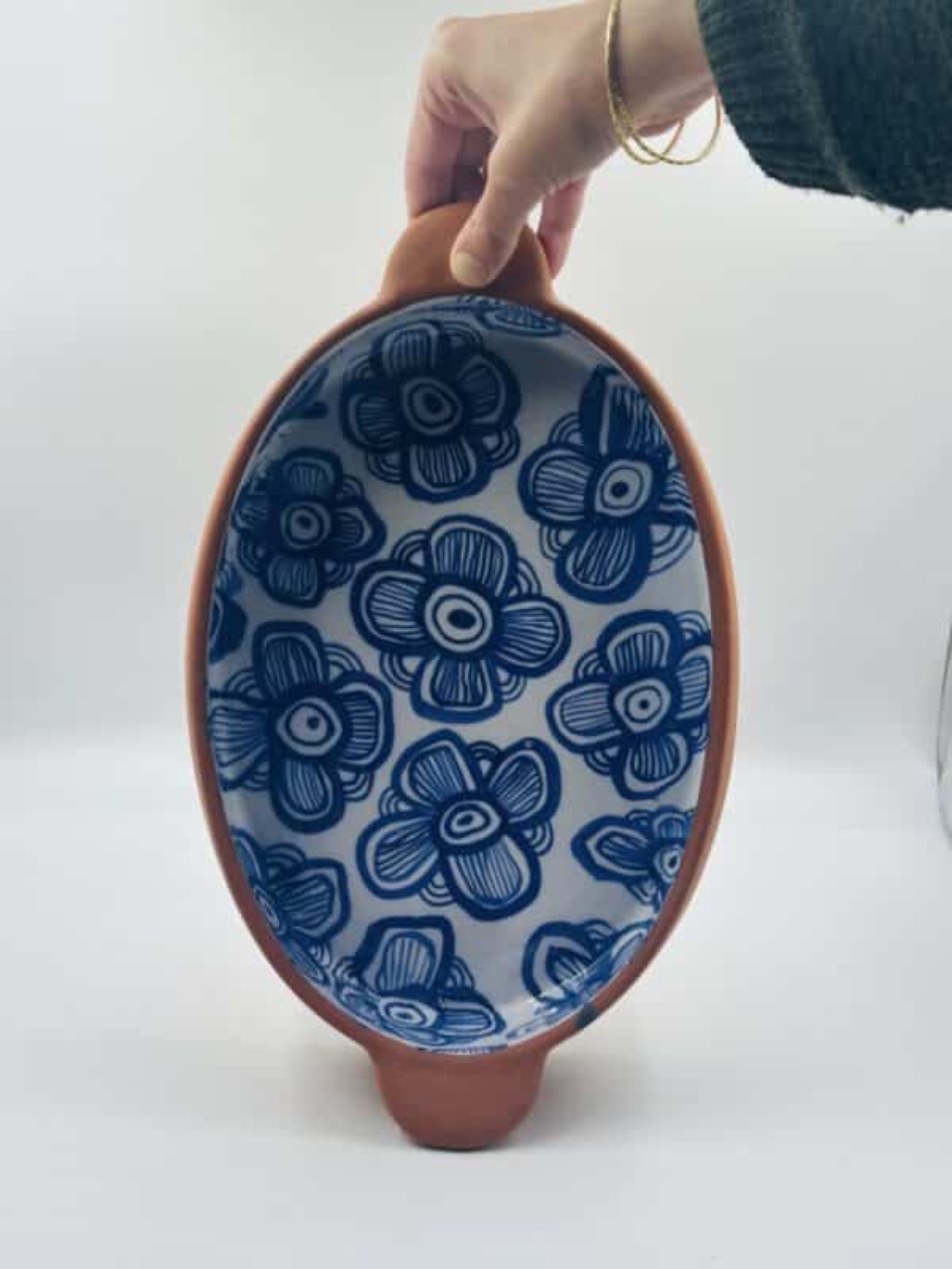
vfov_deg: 39.7
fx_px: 1760
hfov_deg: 30.3
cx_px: 476
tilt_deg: -16.6
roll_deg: -3.0
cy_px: 634
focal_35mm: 48
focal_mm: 6.86
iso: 64
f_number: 1.78
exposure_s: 1/209
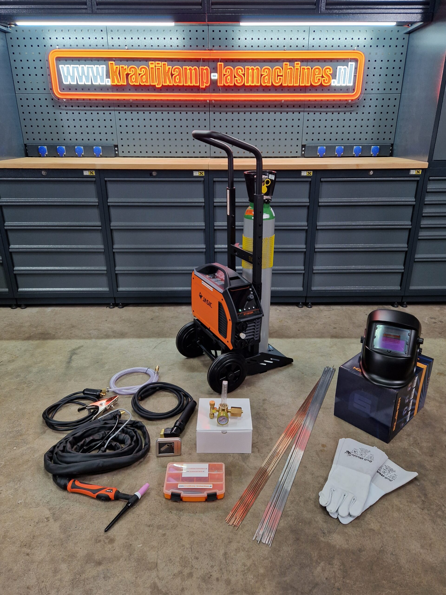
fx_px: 395
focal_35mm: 23
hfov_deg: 58.9
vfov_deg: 73.9
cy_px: 298
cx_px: 223
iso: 160
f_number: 1.8
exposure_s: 1/50
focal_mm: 5.4
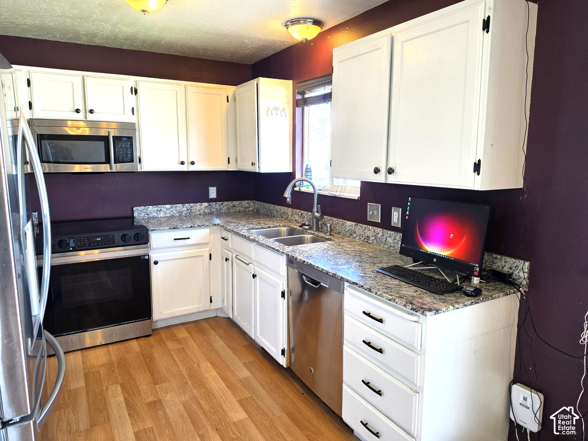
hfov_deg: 73.9
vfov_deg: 58.9
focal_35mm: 23
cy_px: 220
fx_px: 391
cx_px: 294
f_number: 1.4
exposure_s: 1/120
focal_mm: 6.5
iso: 64
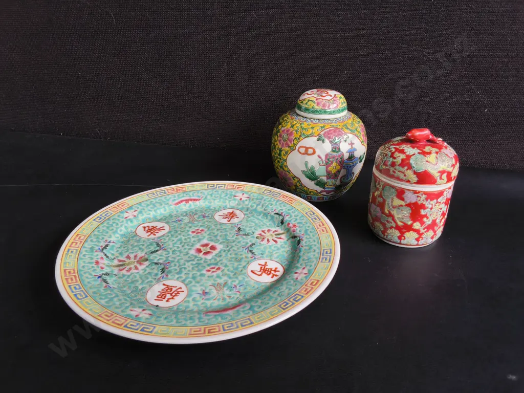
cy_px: 196
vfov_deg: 51.4
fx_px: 409
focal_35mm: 27
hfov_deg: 65.3
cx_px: 262
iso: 40
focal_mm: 2.87
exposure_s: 1/100
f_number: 2
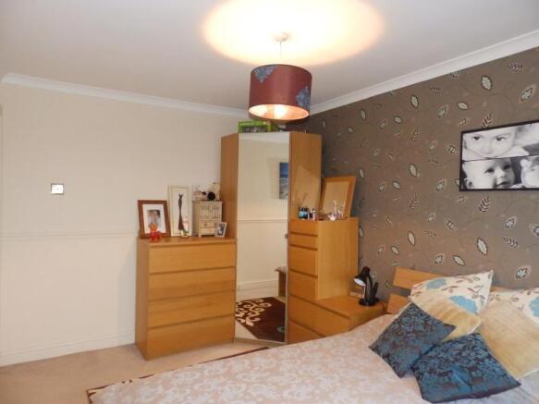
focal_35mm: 22
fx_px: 342
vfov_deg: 61.1
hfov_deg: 76.4
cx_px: 270
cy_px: 202
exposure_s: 1/30
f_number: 3.4
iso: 800
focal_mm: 4
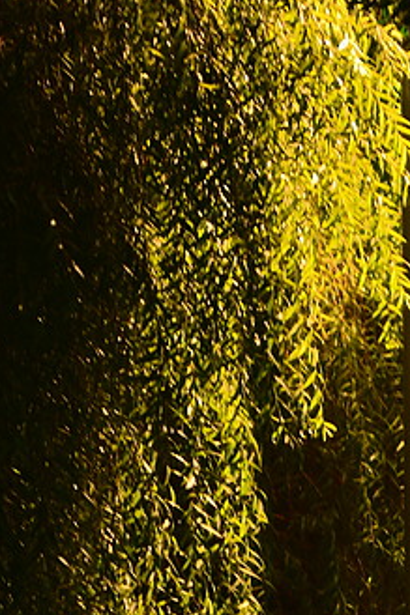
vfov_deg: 12.4
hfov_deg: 8.5
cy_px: 845
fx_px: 2736
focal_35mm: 160
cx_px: 423
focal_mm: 45
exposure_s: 1/8
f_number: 0.95
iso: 100
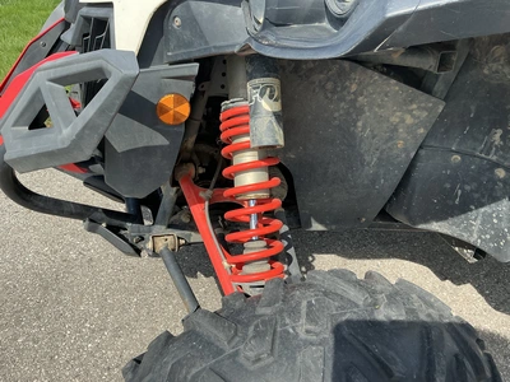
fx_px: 413
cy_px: 191
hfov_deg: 63.4
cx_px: 255
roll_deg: -3.3
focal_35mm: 28
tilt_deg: -33.1
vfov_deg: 49.7
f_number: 1.8
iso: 25
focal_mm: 3
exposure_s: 1/739
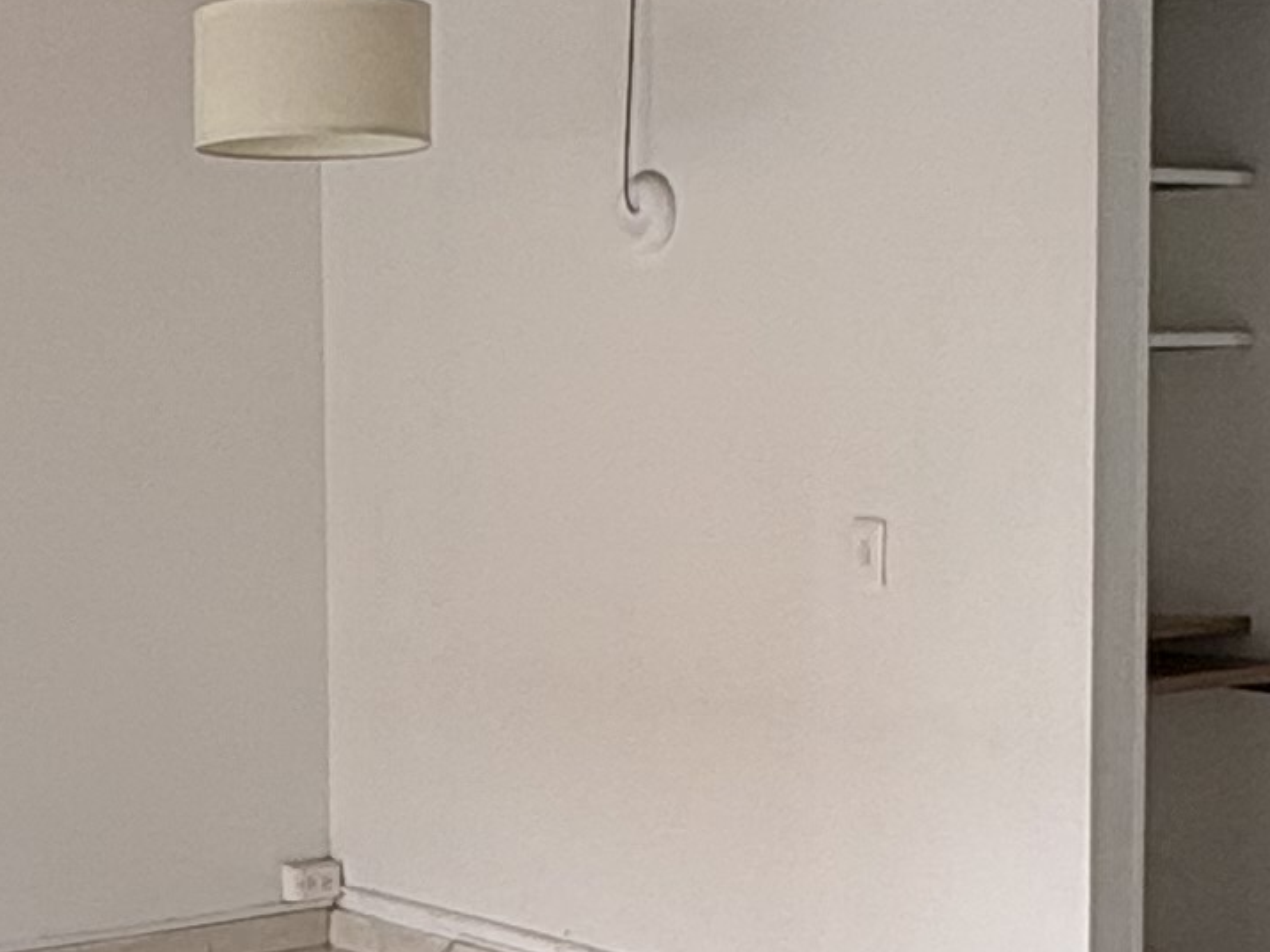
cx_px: 133
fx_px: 2898
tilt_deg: -3.6
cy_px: 602
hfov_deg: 24.1
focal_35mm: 79
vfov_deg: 18.6
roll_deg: +1.0
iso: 64
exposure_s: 1/99
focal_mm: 2.22
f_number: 2.2
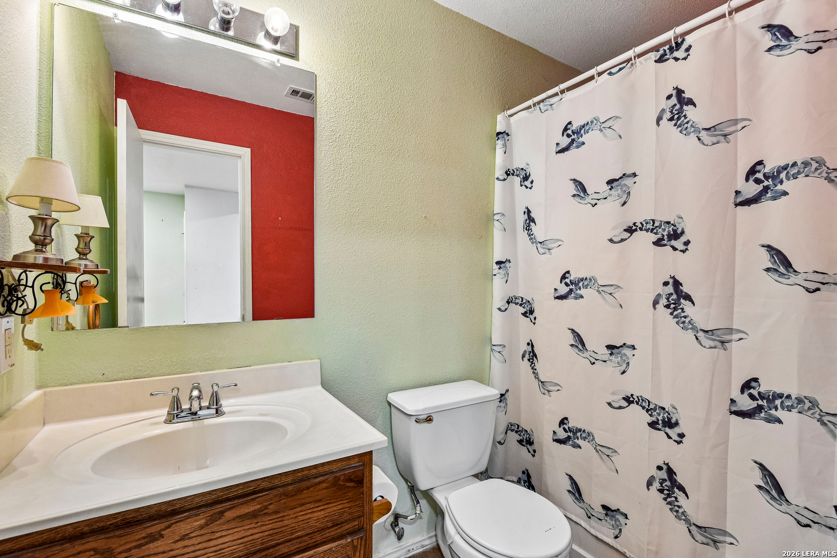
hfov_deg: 96.7
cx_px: 418
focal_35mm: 16
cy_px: 279
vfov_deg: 73.7
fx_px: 372
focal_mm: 16
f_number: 8
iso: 2200
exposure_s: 1/15
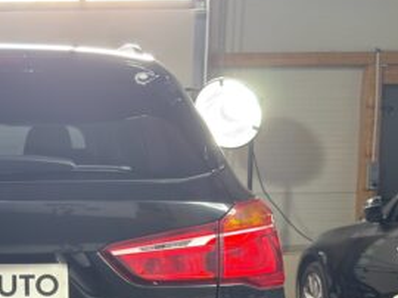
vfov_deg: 15.6
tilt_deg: -7.5
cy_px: 321
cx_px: -50
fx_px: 1057
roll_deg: +0.2
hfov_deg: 20.3
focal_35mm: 92
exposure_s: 1/59
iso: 250
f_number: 1.78
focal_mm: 6.76
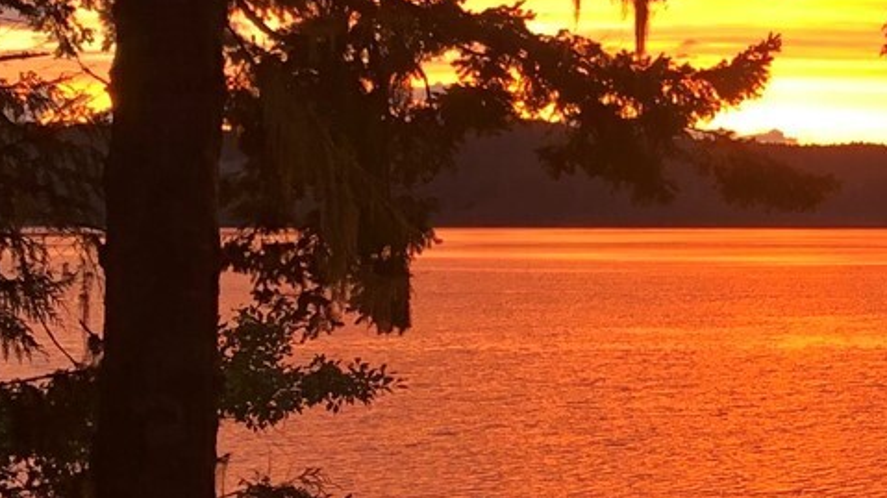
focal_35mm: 102
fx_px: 2398
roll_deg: +0.4
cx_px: 1072
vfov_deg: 11.9
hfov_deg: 19.7
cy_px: 228
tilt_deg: -0.2
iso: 160
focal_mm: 3.99
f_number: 1.8
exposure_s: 1/60
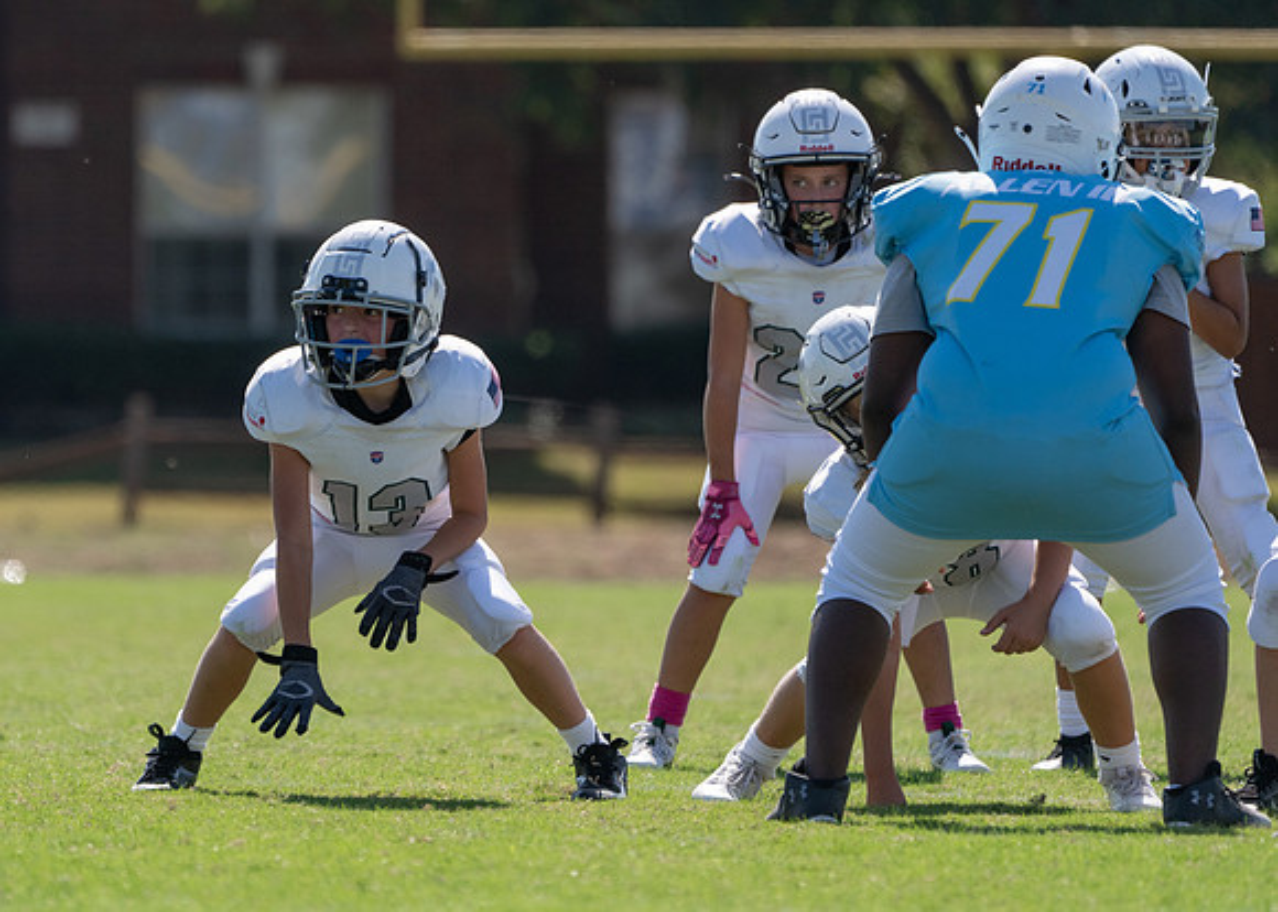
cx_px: 392
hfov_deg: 3.5
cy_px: 429
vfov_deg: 2.5
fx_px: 21199
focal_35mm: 584
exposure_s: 1/1600
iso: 320
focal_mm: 400
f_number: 5.6
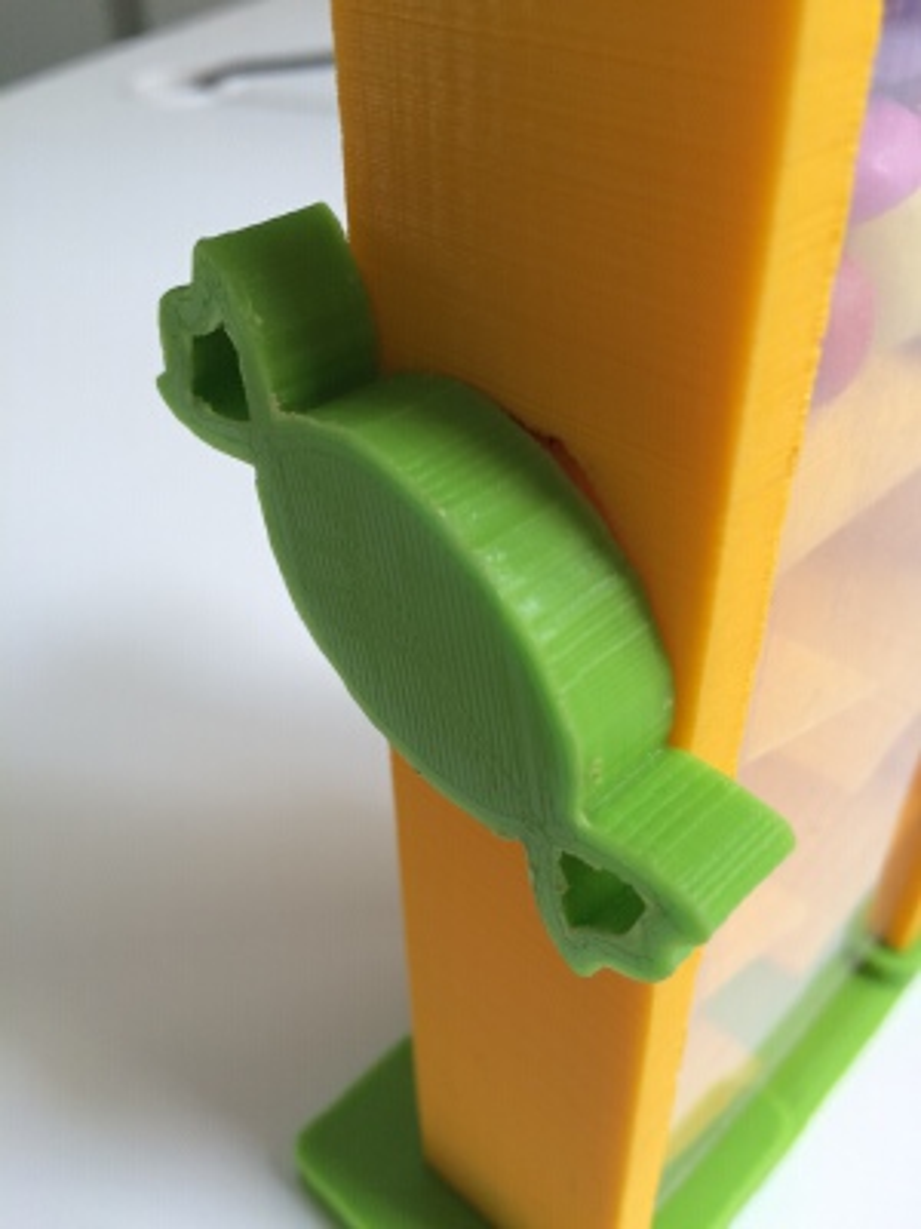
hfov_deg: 48.2
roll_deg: +3.0
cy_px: 614
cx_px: 460
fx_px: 1029
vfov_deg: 61.7
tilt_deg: -39.6
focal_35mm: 29
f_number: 2.2
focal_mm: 4.15
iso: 40
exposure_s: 1/30
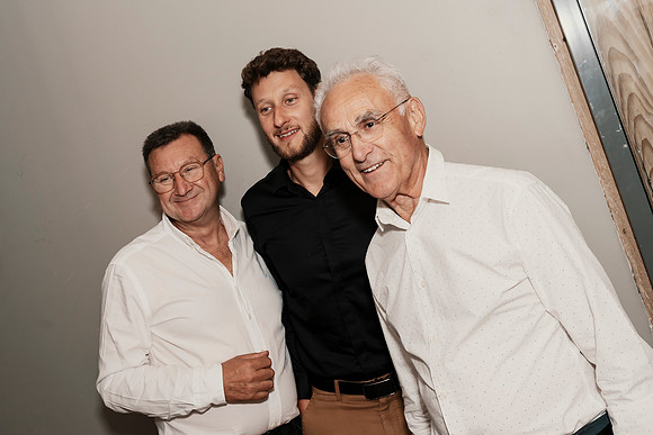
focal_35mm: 40
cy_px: 185
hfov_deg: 48.1
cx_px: 278
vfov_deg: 33.2
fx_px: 730
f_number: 6.3
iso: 800
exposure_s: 1/200
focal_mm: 35
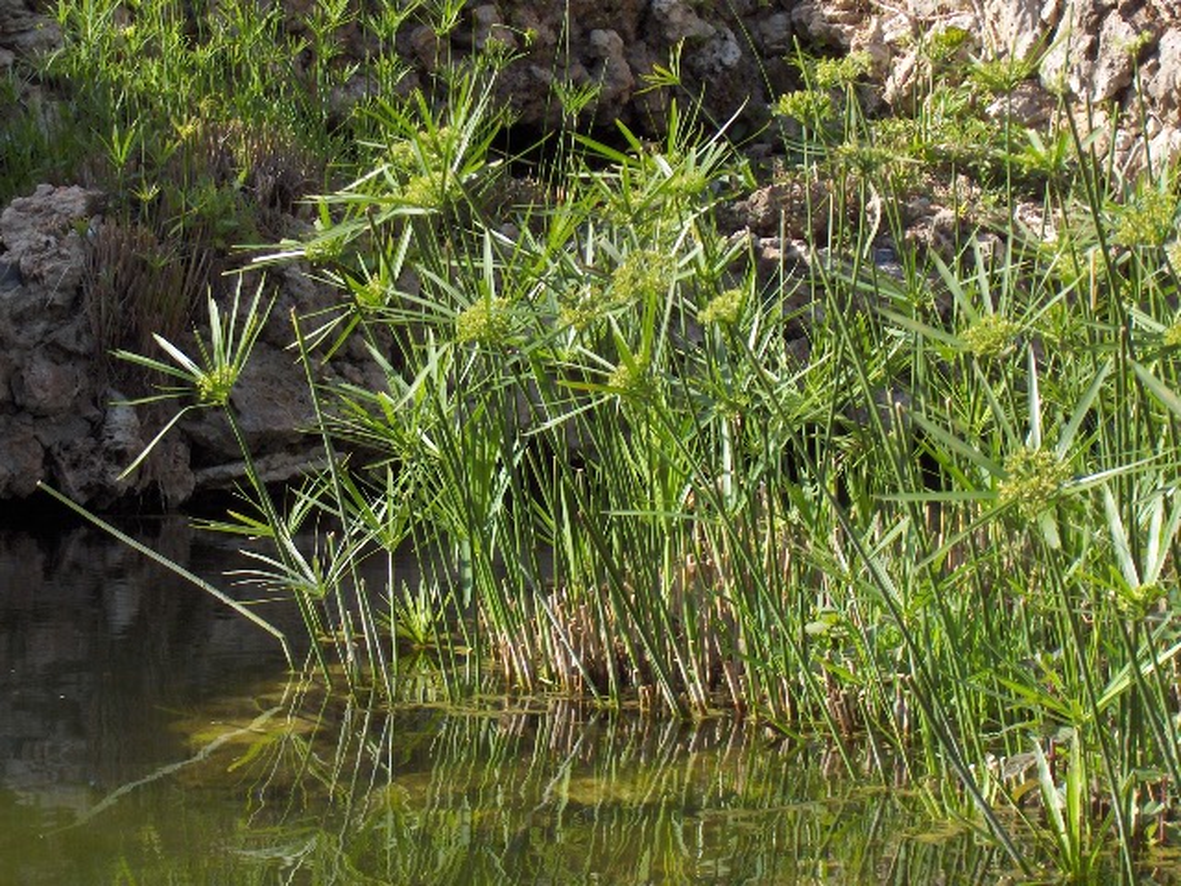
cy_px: 443
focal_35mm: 117
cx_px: 590
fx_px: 3992
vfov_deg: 12.7
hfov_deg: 16.8
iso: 133
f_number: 4.9
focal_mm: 24
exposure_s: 1/243
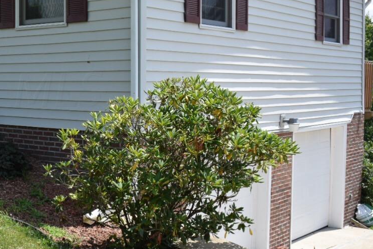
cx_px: 20
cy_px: 89
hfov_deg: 31.9
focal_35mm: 59
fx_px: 611
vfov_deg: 22.9
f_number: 9
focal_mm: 18
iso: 200
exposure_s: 1/320
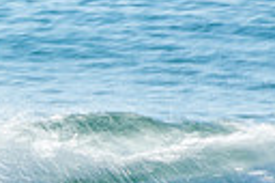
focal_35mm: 2719
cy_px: 171
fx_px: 20744
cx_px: -264
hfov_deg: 0.8
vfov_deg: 0.5
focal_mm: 400
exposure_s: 1/30
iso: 100
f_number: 20
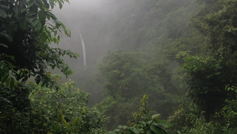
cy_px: 46
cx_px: 118
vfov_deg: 32.6
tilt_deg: -12.4
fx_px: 226
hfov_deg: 55.3
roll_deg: -2.0
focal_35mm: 36
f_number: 2.4
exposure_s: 1/219
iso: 50
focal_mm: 4.12
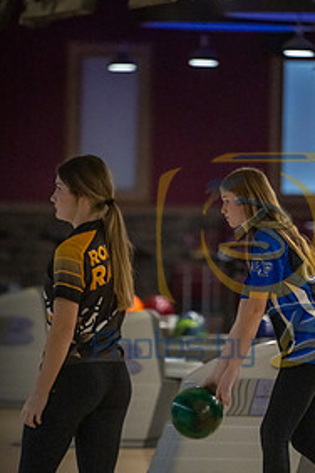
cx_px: 245
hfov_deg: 4.4
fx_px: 4082
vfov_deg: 6.6
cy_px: 260
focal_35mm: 311
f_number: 2.8
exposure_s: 1/1000
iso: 4000
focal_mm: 195
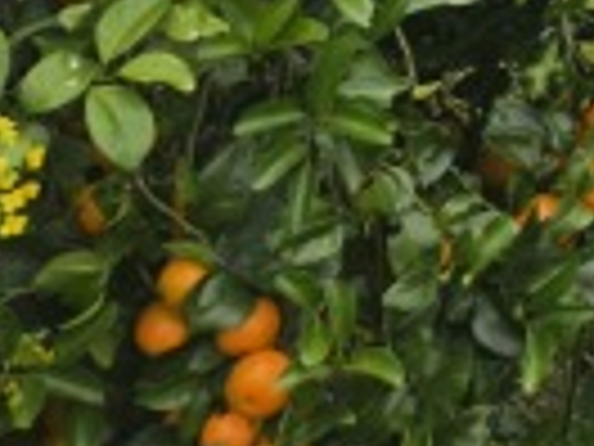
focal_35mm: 139
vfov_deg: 8.9
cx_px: 1494
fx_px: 2385
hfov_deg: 11.4
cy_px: -865
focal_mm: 6.3
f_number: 1.7
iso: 25
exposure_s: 1/180
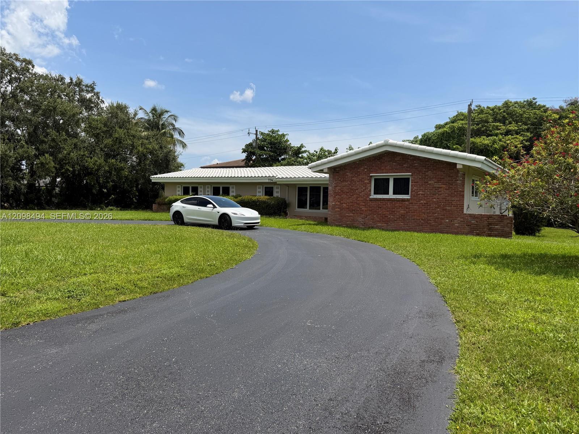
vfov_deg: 56.8
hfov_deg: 71.6
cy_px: 217
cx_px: 290
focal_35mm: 24
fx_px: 401
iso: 80
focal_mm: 6.76
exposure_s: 1/5319
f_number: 1.78
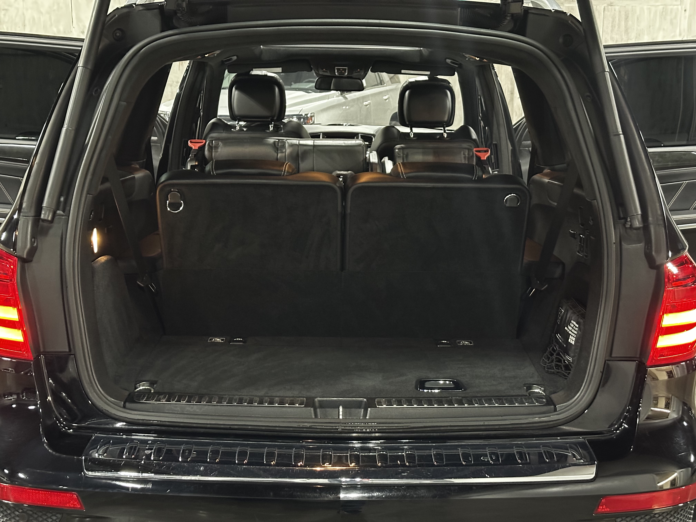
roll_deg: -0.2
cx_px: 348
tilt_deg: -11.2
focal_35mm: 48
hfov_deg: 39.7
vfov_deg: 30.3
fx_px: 965
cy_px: 261
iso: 640
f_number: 1.78
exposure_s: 1/24
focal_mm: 6.86
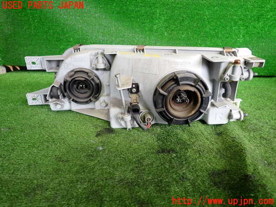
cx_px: 138
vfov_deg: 54.9
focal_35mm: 25
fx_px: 199
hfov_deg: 69.4
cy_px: 104
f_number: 2
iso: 200
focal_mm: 4.5
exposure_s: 1/50
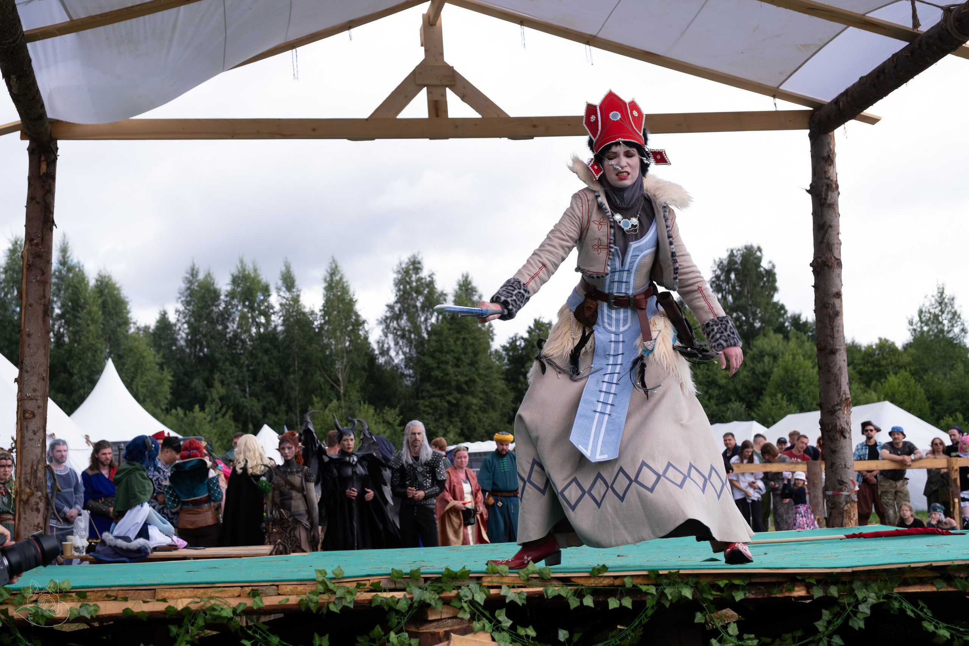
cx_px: 484
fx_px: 1373
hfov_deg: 38.9
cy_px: 323
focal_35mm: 51
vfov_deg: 26.5
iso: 500
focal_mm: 34.2
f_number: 3.6
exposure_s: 1/1600
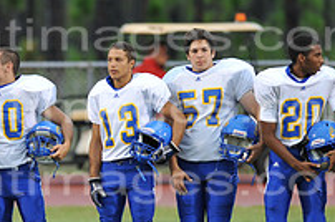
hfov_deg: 2.4
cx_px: 3
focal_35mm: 861
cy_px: 147
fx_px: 7999
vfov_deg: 1.6
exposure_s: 1/320
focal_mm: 300
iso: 1250
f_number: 3.2
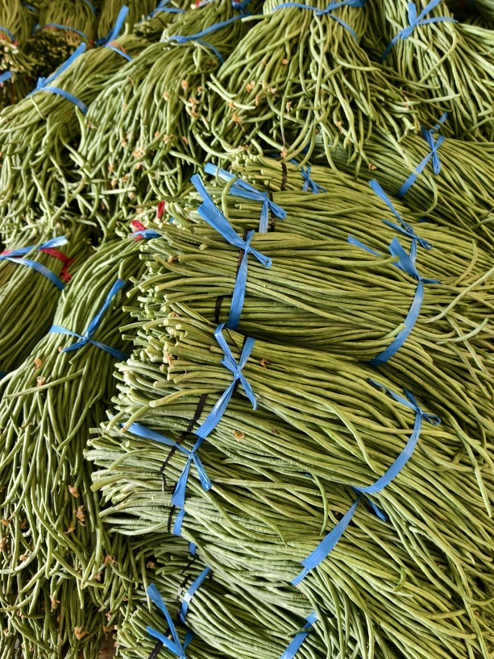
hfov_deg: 46.5
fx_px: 571
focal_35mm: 30
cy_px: 335
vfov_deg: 60.0
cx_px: 296
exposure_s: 1/100
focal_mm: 8.67
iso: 92
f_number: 1.75
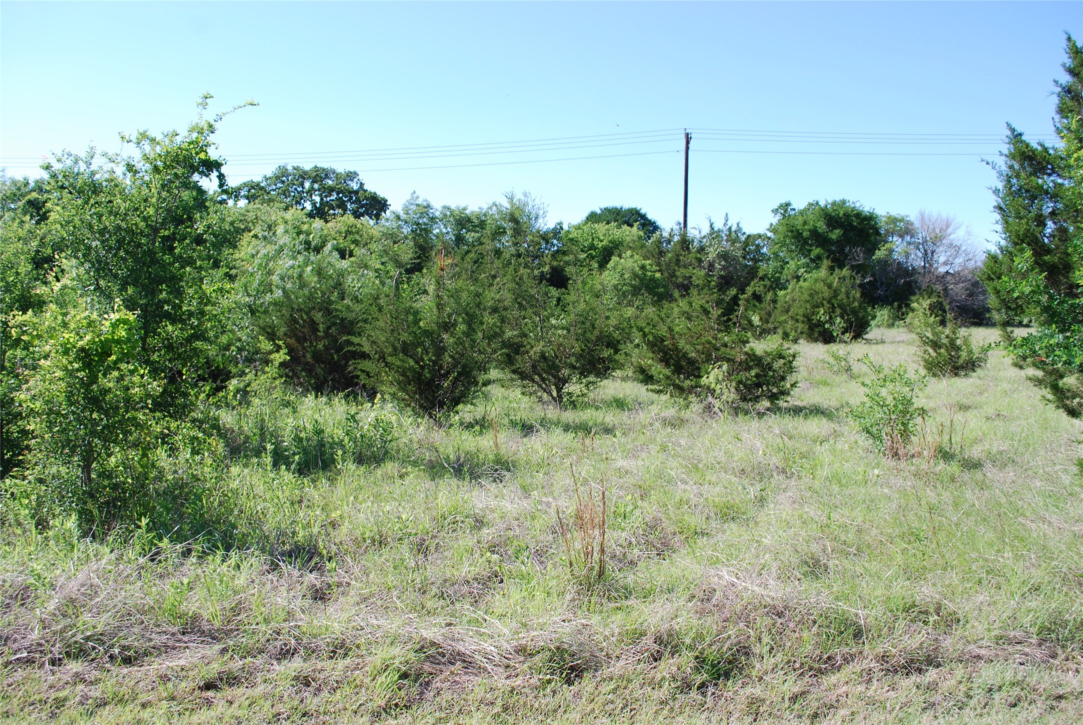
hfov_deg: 61.9
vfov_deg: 43.7
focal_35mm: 30
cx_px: 542
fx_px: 903
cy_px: 362
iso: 100
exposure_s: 1/160
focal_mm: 20
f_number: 6.3
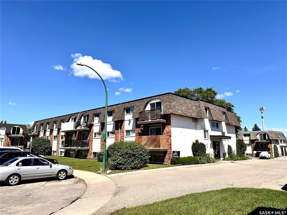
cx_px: 144
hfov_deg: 71.6
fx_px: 199
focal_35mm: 24
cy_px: 108
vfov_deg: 56.8
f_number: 1.78
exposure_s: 1/6211
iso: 80
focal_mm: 6.86
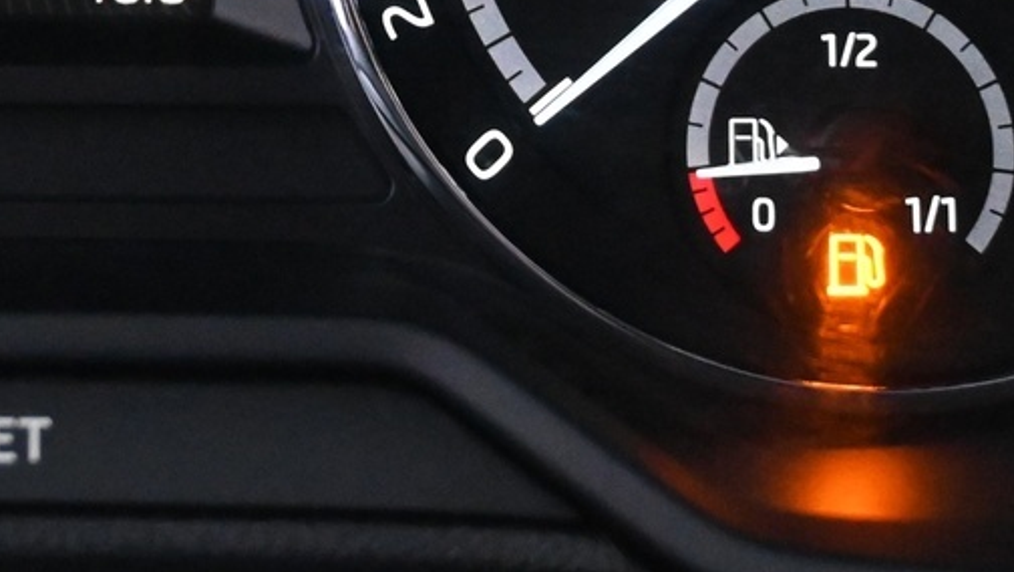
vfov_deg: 8.5
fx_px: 3735
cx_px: -44
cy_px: -369
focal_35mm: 139
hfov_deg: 15.1
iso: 6400
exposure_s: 1/40
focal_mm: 27.5
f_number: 4.5
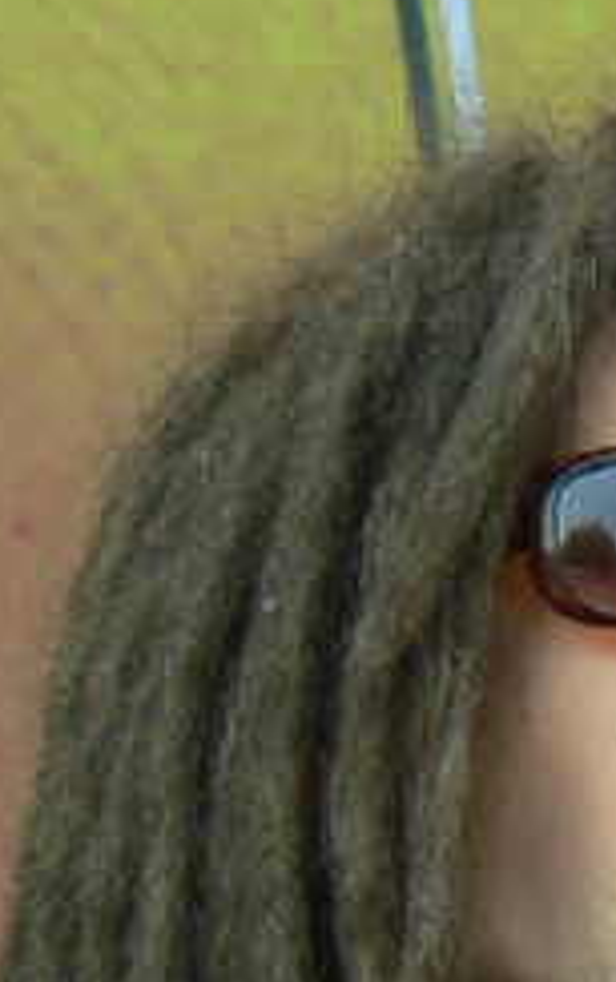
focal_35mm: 453
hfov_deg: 2.9
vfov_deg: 4.6
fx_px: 12139
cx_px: 684
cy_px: 1079
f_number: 4
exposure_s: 1/100
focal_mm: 29.7
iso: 64
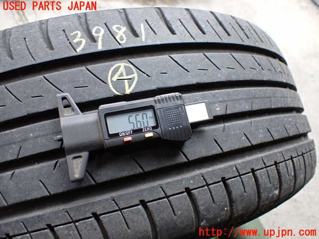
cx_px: 160
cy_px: 120
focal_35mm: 30
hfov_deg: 60.0
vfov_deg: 46.8
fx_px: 276
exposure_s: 1/125
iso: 200
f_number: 2.3
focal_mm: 5.4
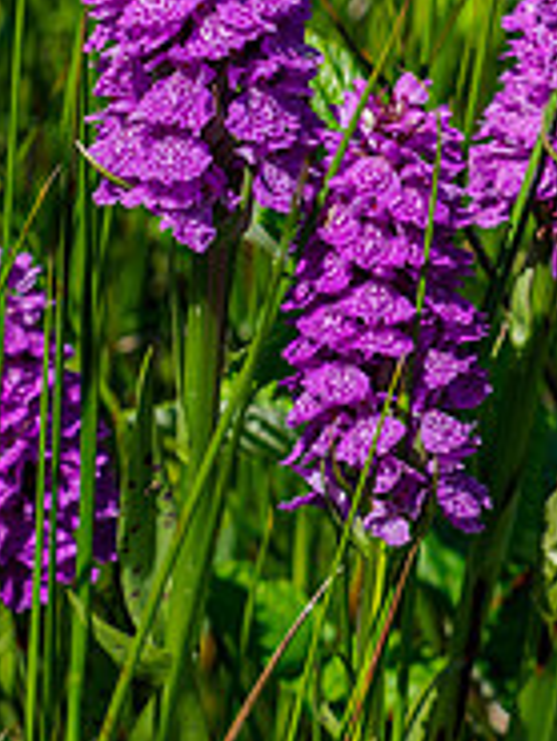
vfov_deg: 7.6
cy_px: -44
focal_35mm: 259
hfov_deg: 5.7
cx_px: 339
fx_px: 5550
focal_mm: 40
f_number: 4
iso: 200
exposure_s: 1/1600
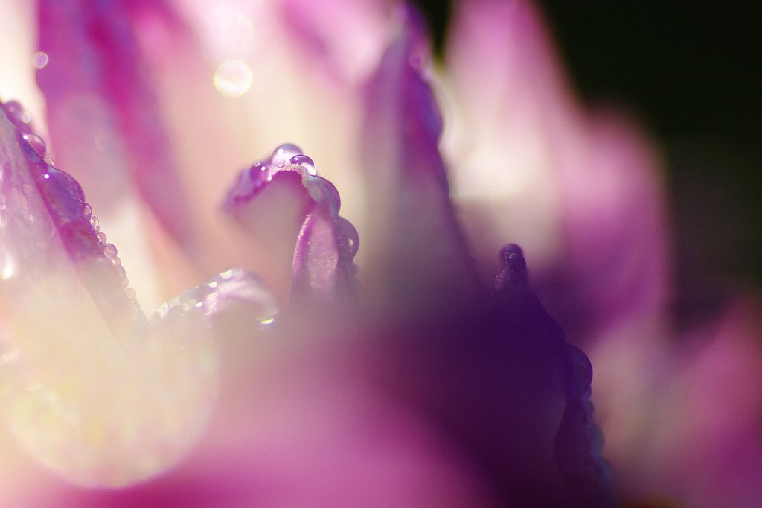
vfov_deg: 10.2
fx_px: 2856
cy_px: 254
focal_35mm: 135
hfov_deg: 15.2
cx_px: 381
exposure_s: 1/320
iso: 400
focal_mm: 90
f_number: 2.8
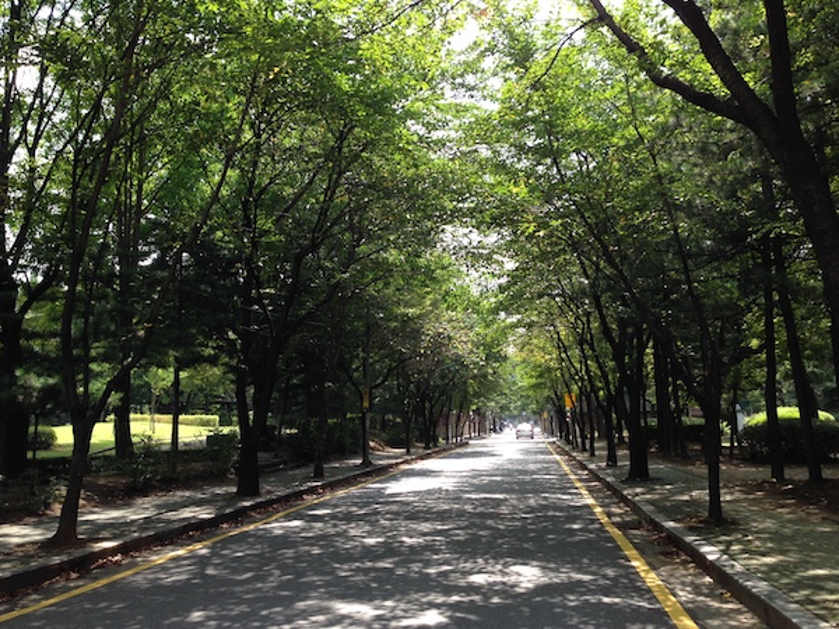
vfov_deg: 42.9
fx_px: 800
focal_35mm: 33
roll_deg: +0.4
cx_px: 420
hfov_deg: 55.4
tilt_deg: +9.2
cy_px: 314
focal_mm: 4.12
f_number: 2.4
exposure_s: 1/301
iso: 50
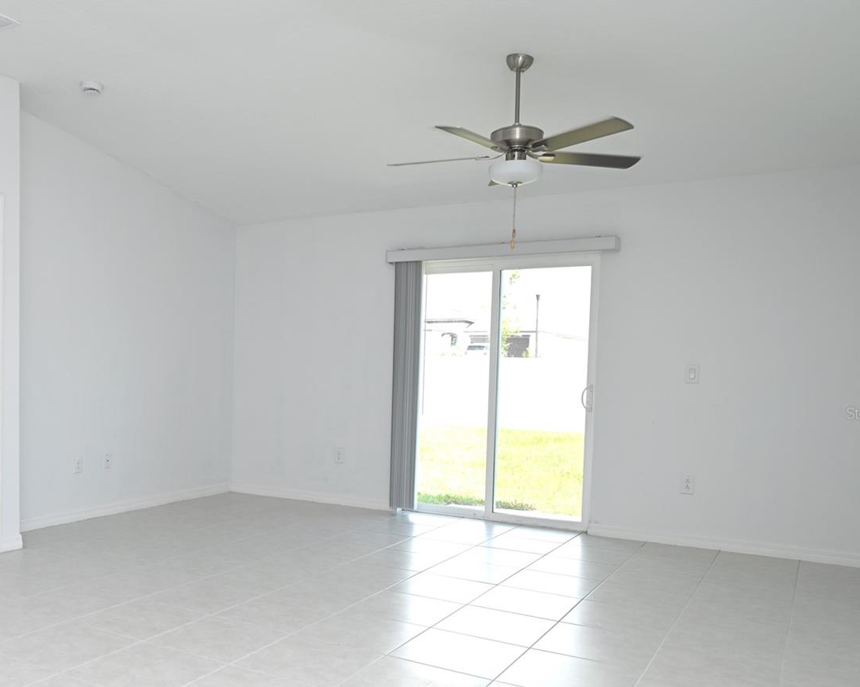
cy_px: 413
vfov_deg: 44.3
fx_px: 840
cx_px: 287
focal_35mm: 33
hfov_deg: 53.2
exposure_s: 1/125
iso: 160
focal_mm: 24
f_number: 5.6
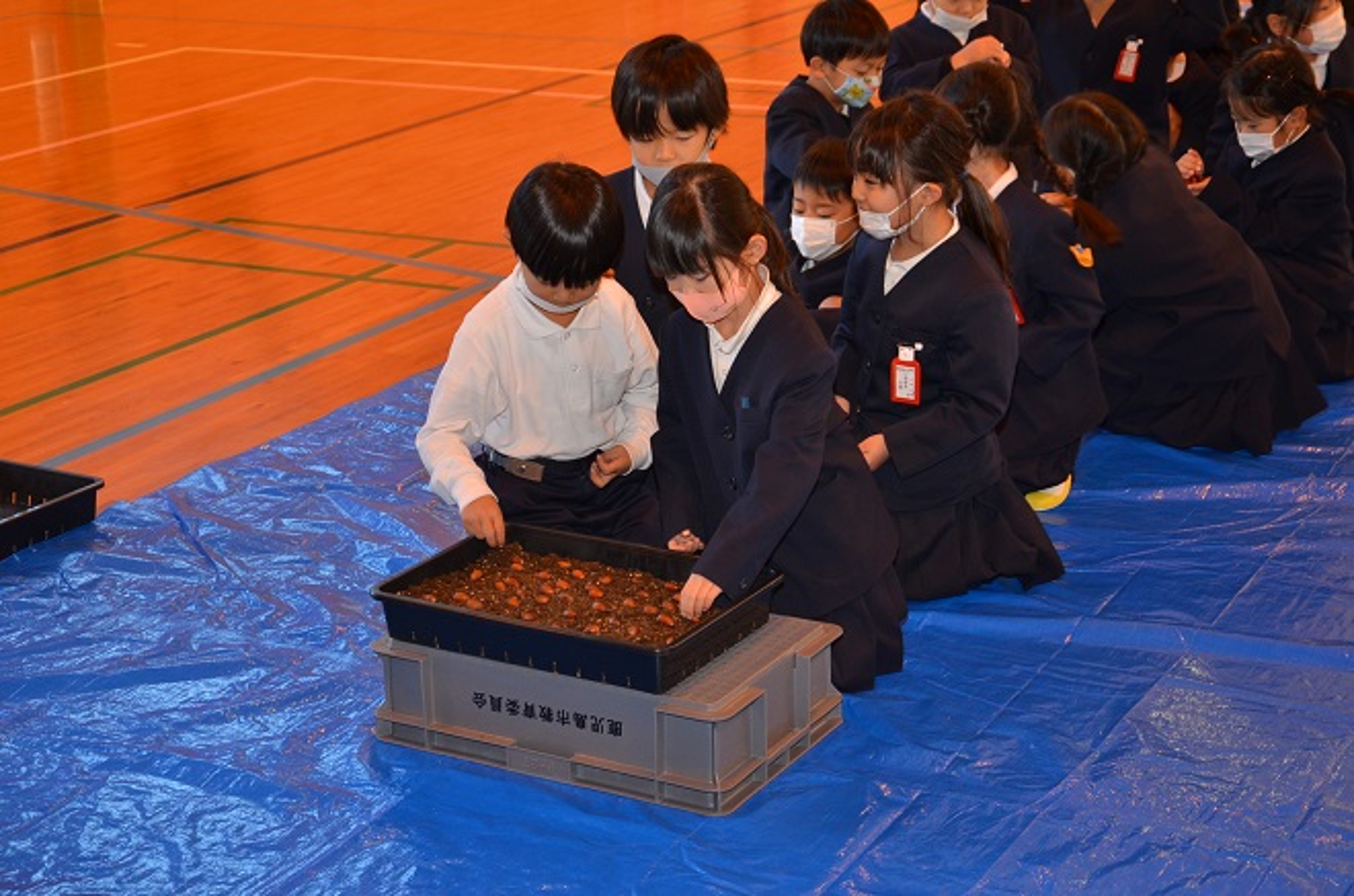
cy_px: 448
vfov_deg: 20.1
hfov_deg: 29.9
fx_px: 2533
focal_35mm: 68
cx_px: 677
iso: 800
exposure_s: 1/60
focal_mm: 45
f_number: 7.1
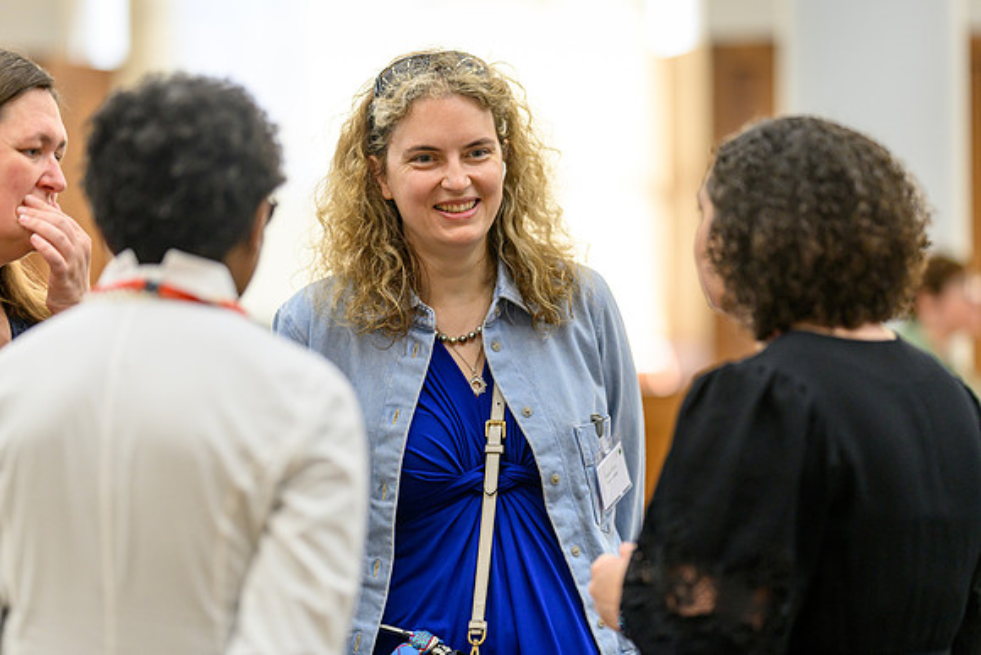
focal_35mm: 136
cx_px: 490
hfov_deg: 15.0
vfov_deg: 10.1
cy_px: 328
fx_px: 3717
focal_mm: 135
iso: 1250
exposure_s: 1/250
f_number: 1.8
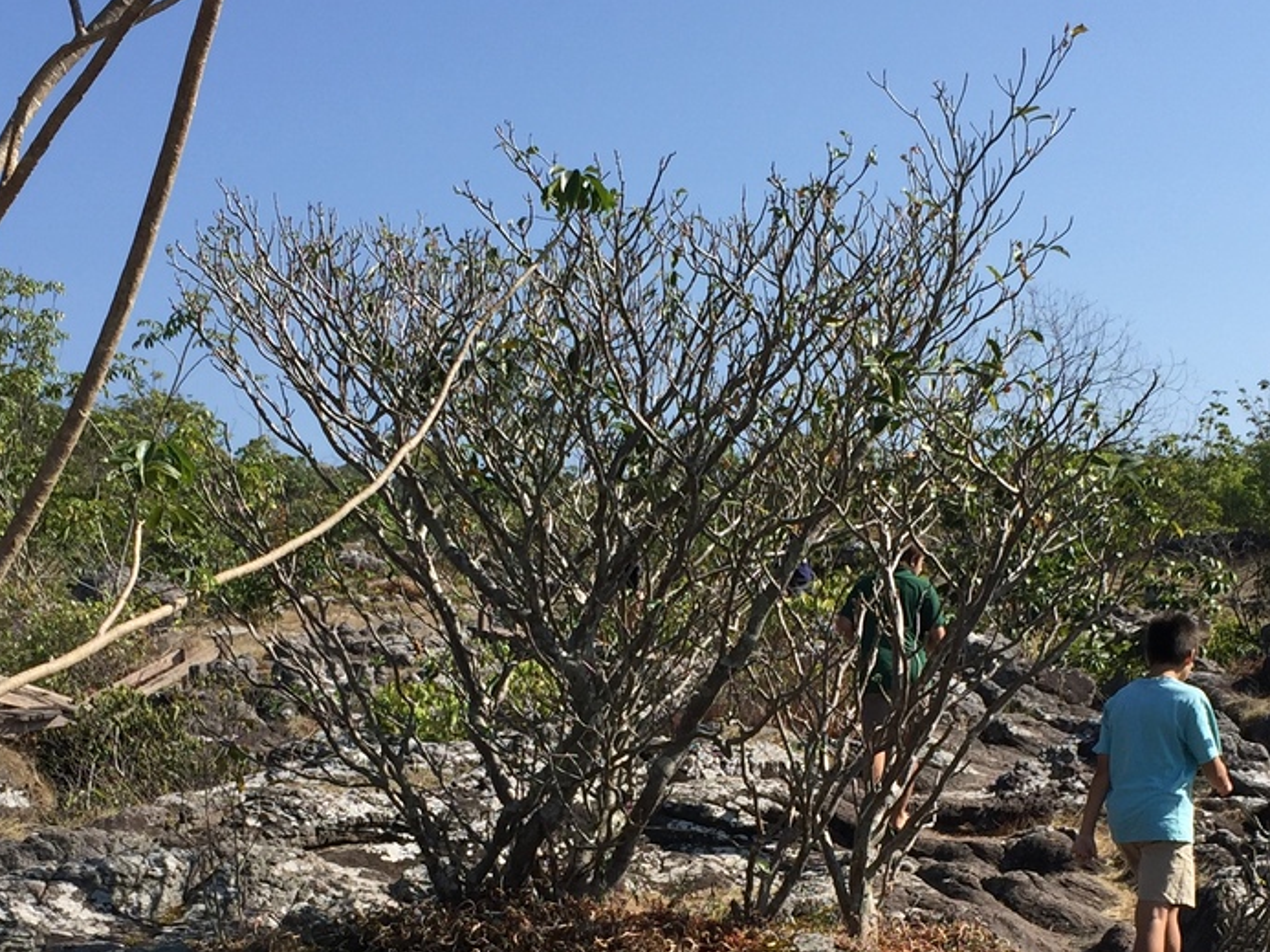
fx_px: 2457
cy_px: 807
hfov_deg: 29.0
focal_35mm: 67
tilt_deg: +0.1
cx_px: 662
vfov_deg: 21.5
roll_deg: -0.1
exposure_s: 1/1647
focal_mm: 4.15
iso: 32
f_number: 2.2
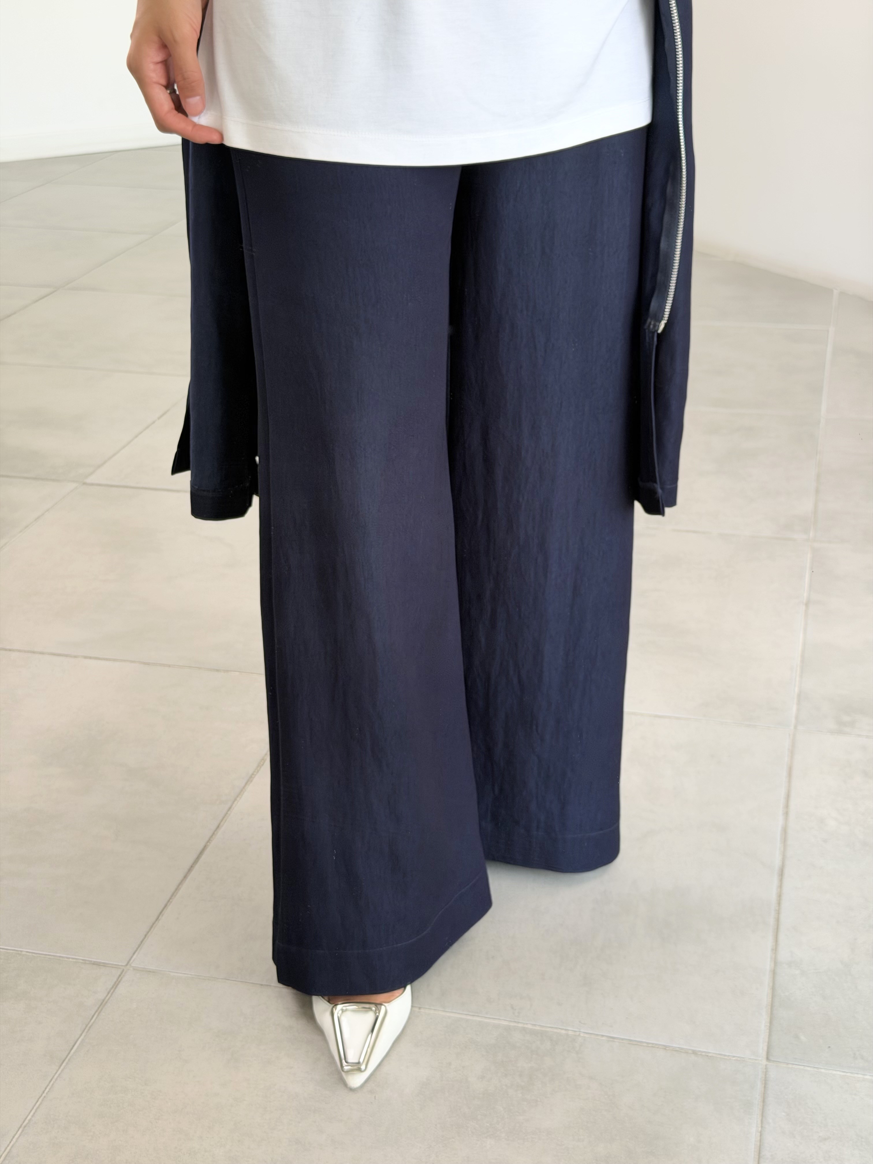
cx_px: 436
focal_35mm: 48
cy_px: 582
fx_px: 1614
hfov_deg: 30.3
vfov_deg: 39.7
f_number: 1.78
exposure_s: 1/121
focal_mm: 6.76
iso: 64
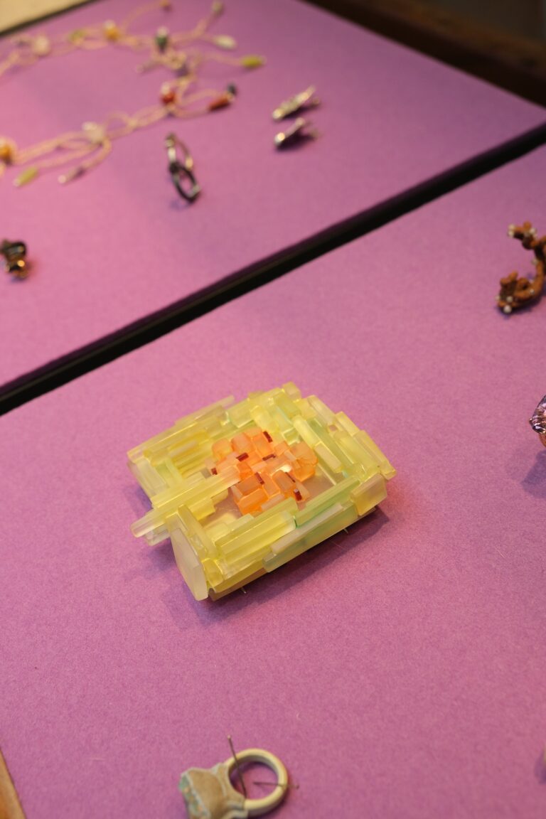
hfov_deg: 33.4
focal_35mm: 40
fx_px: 910
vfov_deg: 48.5
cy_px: 410
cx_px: 273
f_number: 4.5
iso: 800
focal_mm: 26.5
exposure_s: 1/250
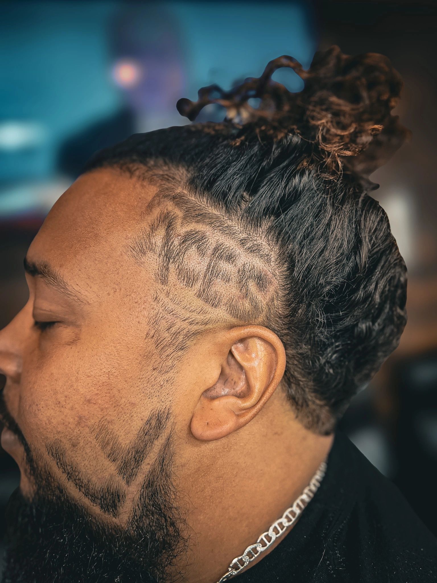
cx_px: 218
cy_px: 292
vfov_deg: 67.3
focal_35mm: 26
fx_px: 438
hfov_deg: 53.1
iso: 64
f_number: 1.5
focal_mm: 5.7
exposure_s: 1/60
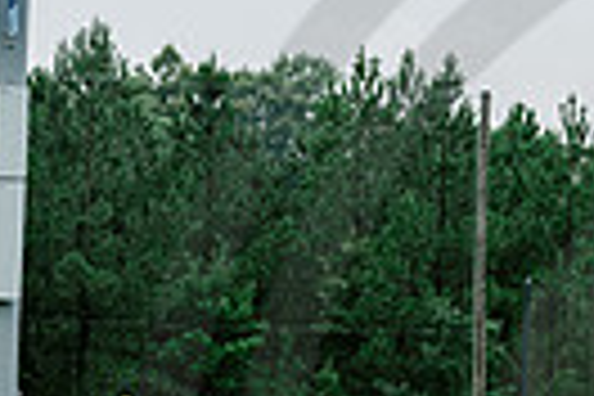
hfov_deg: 5.7
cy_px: 520
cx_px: 927
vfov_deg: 3.8
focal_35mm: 359
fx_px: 5923
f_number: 5
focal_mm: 82
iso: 250
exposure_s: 1/400
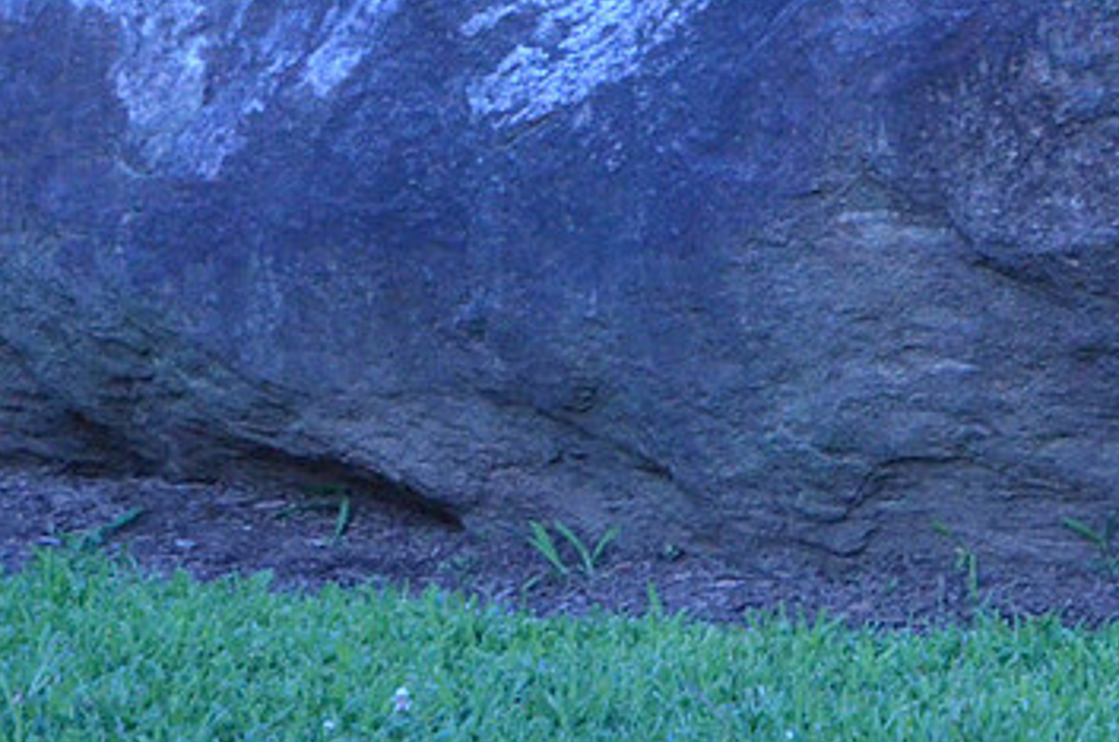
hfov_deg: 4.3
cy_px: -233
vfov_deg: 2.9
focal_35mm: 477
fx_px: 14800
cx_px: 1186
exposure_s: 1/25
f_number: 4.8
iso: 3200
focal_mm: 102
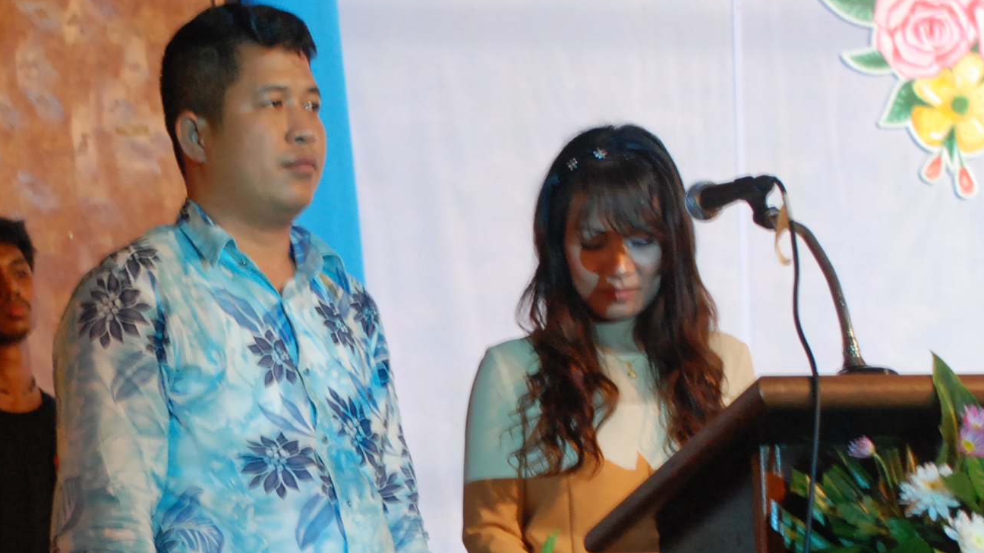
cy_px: 522
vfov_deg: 9.8
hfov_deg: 17.3
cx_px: 229
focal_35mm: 123
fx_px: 3214
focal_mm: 35
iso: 800
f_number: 4.5
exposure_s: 1/10
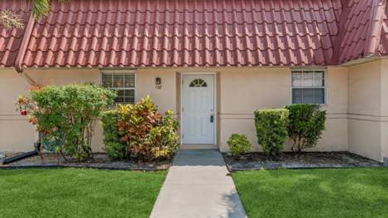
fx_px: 267
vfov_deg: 44.4
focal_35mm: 26
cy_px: 103
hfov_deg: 71.9
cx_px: 198
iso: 100
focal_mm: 24
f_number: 11
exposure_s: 1/125
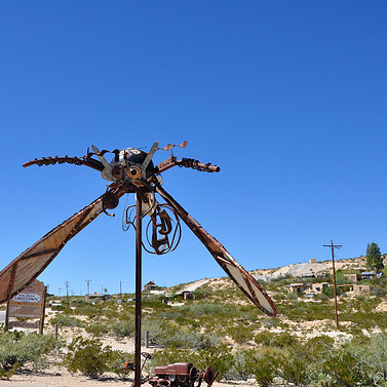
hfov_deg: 35.8
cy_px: 196
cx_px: 144
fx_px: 594
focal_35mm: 47
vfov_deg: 36.1
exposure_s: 1/250
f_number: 10
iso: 200
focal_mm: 24
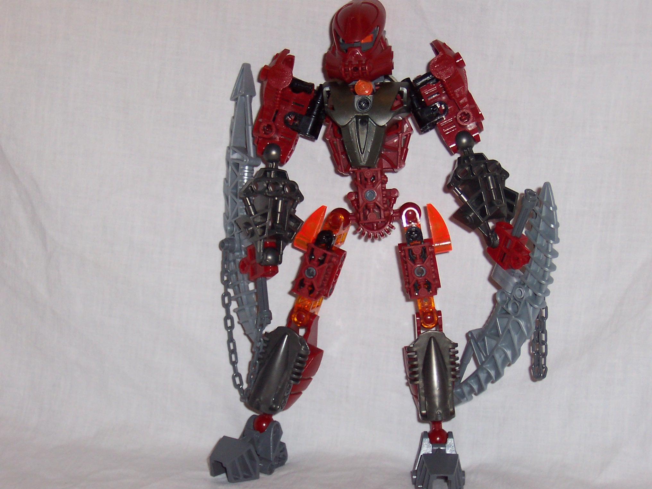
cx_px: 326
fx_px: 1846
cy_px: 244
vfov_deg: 15.1
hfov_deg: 20.0
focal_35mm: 98
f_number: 4
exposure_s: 1/90
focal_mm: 15.2
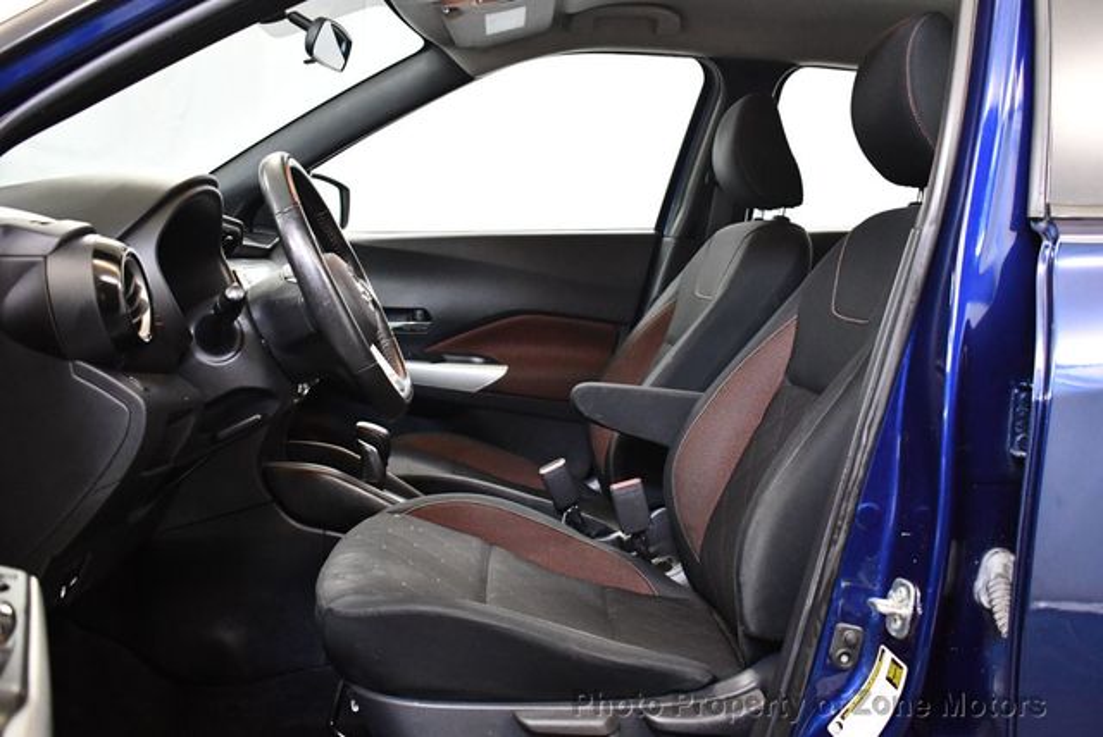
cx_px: 552
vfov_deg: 36.9
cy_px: 368
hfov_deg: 53.1
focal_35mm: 36
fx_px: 1104
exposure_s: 1/125
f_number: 3.5
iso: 3200
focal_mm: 18
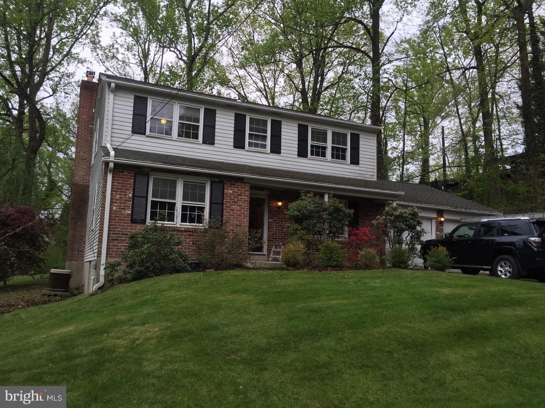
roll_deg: -2.7
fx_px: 457
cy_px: 204
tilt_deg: +8.6
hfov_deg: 61.7
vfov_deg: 48.2
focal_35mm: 29
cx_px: 272
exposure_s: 1/120
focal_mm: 4.15
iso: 32
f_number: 2.2
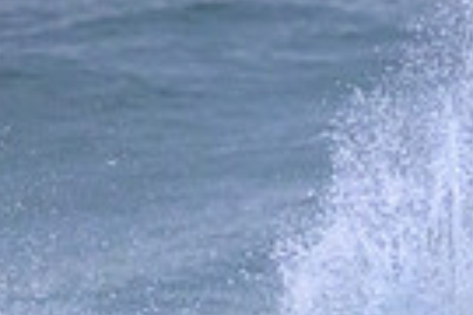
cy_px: 436
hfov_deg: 0.6
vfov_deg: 0.4
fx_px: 44997
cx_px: 813
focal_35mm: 3425
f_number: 11
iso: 6400
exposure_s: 1/2000
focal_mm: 800
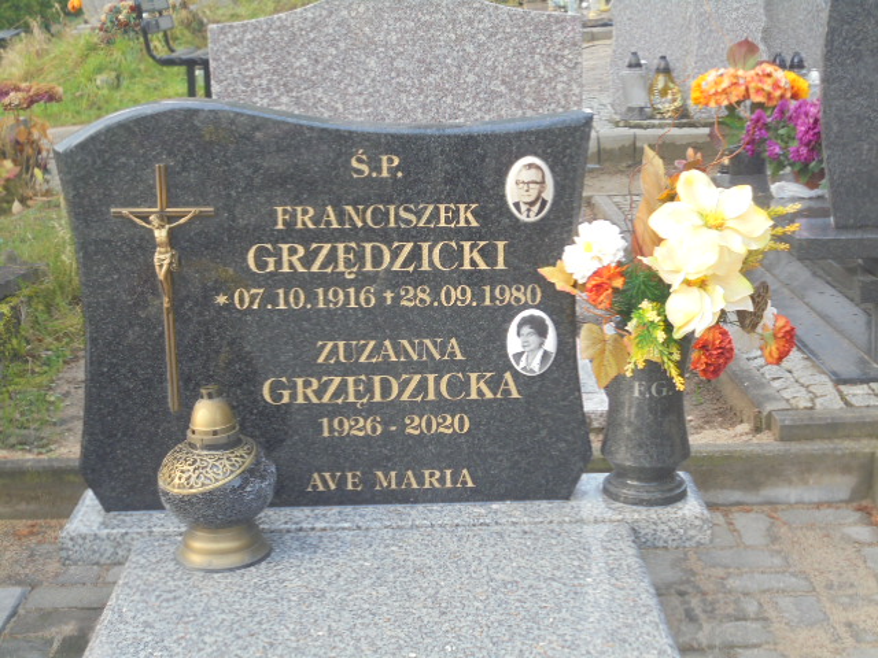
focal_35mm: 56
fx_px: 1420
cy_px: 329
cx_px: 439
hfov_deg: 34.3
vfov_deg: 26.1
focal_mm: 10.1
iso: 100
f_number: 5.2
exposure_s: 1/30
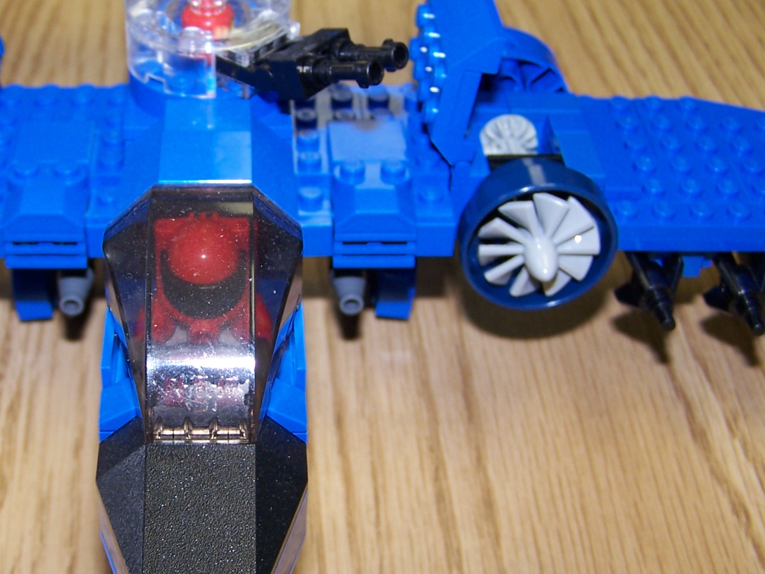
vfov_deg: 24.0
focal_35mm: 61
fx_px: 1348
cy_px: 298
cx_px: 240
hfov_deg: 31.4
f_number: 2.8
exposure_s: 1/60
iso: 80
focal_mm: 6.3
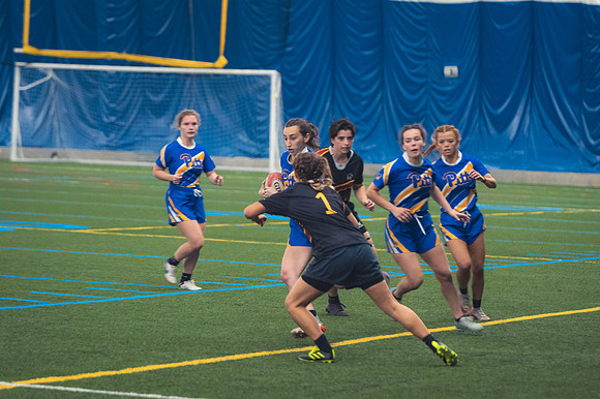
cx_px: 300
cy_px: 200
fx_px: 3048
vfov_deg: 7.5
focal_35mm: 183
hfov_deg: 11.2
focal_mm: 122
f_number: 2.8
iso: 3600
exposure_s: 1/320
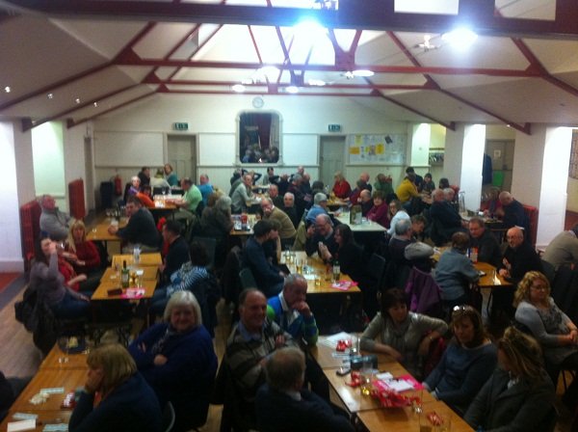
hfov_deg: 52.7
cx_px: 289
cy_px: 216
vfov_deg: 40.6
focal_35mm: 35
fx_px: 583
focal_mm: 3.85
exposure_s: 1/15
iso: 200
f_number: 2.8
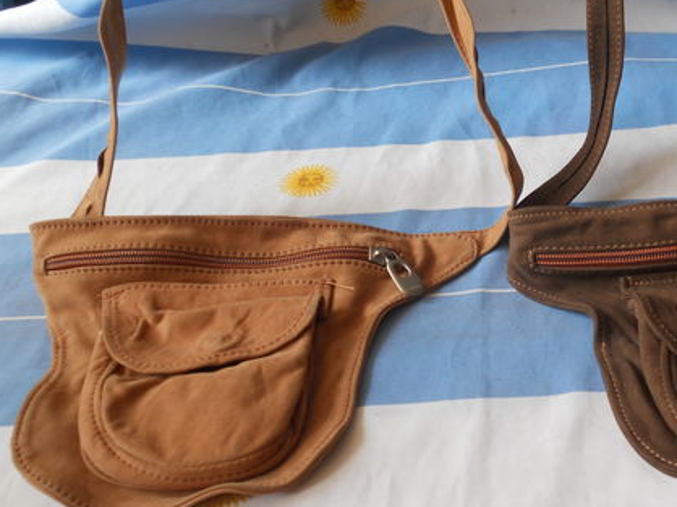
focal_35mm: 49
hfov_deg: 37.9
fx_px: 958
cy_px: 342
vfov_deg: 29.4
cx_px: 509
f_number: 3.5
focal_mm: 5.8
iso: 100
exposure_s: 1/30
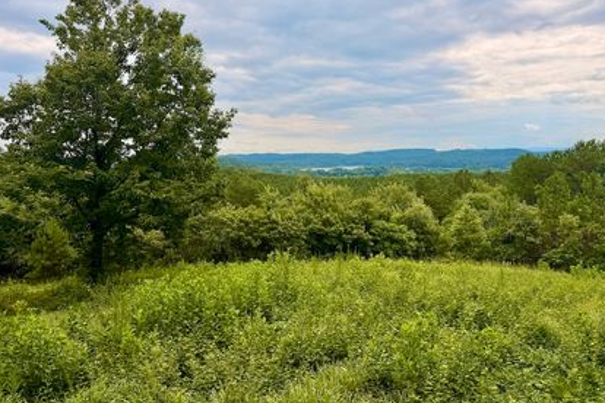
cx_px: 299
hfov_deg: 69.4
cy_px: 179
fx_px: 437
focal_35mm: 26
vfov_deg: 49.5
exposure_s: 1/5319
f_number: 1.78
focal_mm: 6.76
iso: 80
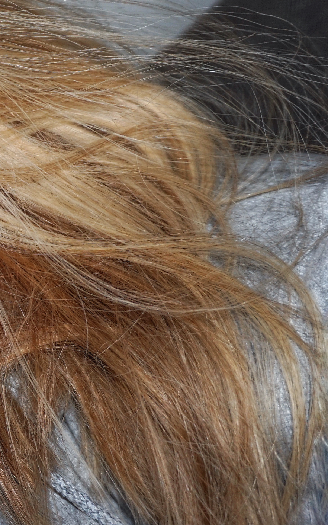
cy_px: 180
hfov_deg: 15.8
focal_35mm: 71
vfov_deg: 28.8
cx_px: -248
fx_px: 1017
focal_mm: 21
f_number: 4
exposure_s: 1/60
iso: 200
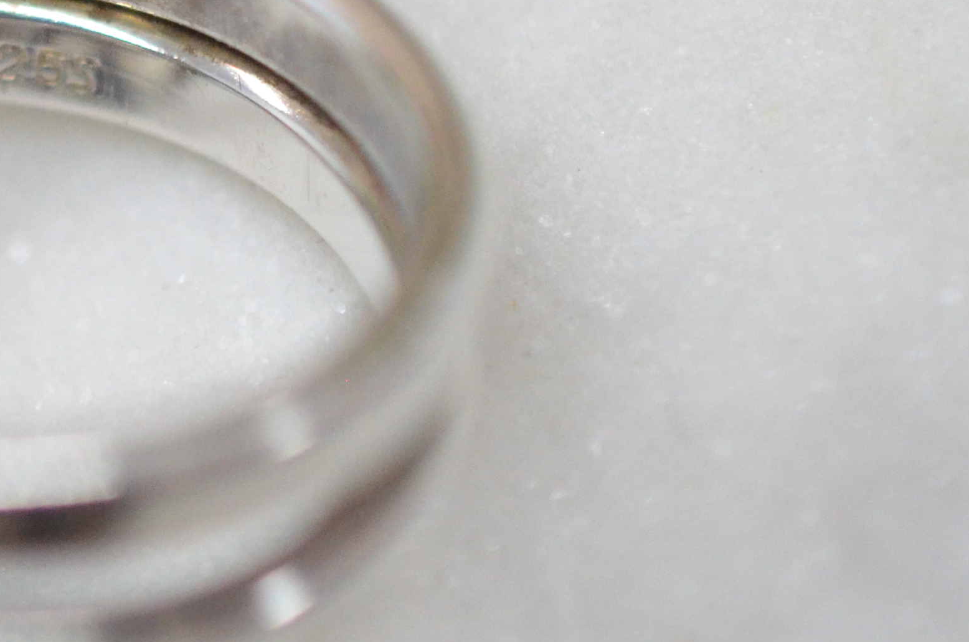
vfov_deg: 7.2
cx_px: -73
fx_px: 5104
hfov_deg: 10.7
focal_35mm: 190
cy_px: 67
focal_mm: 40
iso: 2500
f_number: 3.5
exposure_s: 1/2500
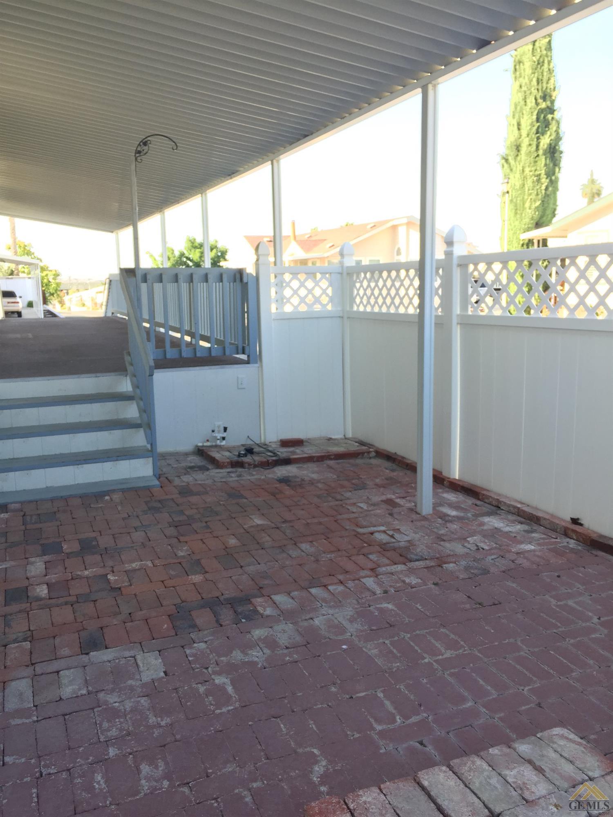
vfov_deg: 61.7
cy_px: 408
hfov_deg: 48.2
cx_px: 306
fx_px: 685
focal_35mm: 29
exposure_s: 1/120
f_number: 2.2
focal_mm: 4.15
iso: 32
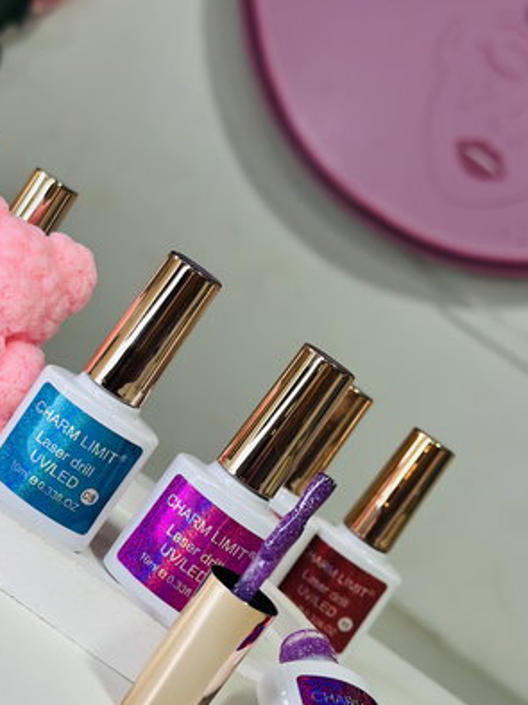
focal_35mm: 65
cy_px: 373
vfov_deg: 29.8
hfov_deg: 22.5
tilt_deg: -7.5
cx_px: 202
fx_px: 1323
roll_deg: -35.6
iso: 125
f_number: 1.78
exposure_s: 1/100
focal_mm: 6.86
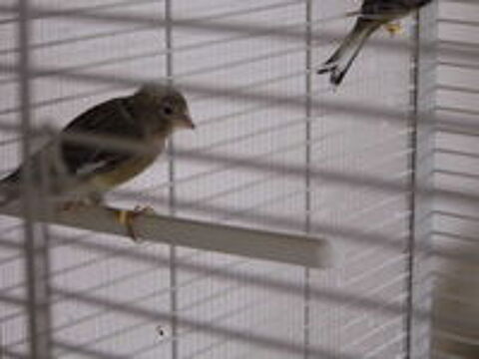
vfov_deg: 12.3
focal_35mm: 120
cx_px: 240
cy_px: 180
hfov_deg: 16.4
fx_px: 1661
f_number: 4
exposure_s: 1/60
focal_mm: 21.6
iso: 400
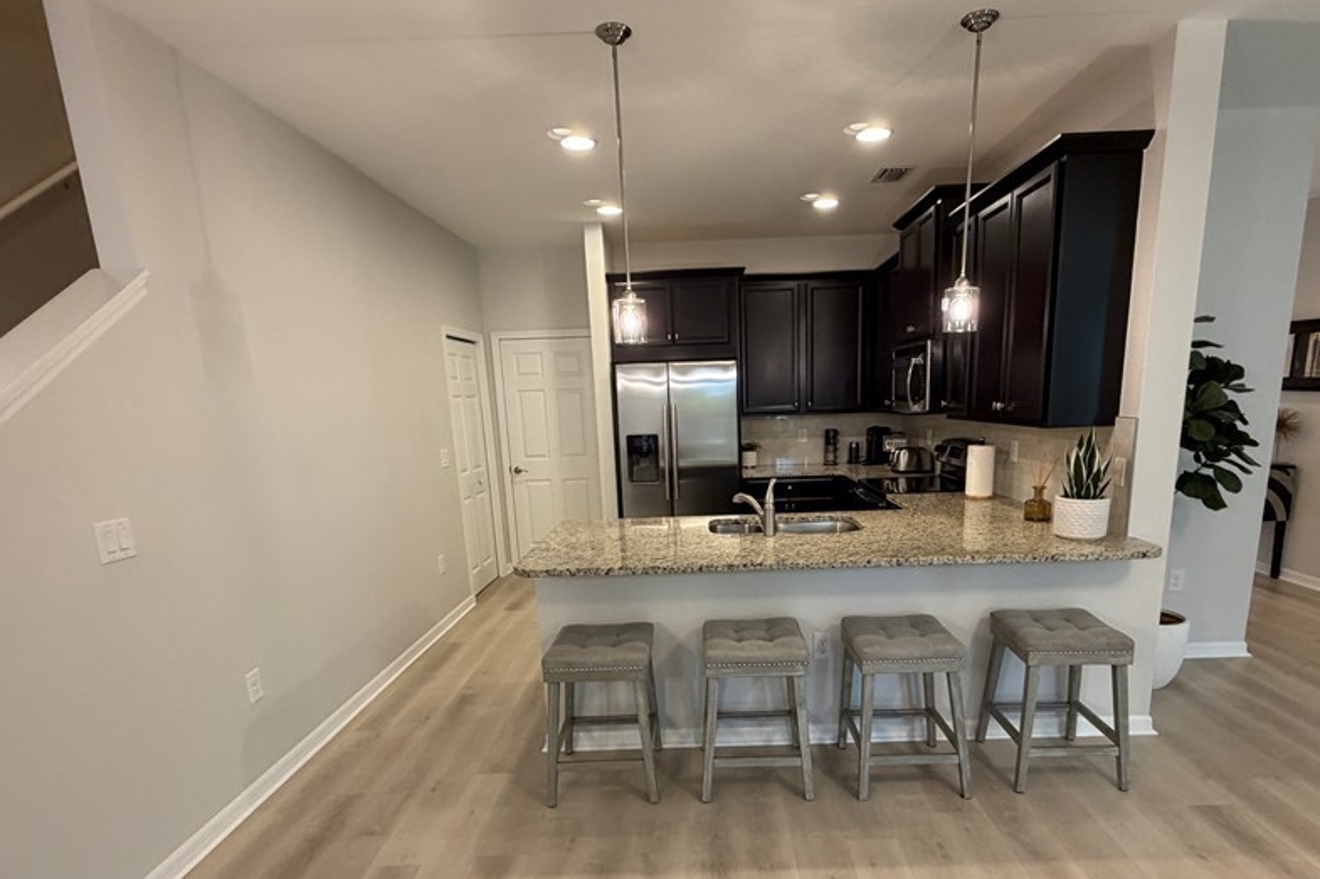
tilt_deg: -12.8
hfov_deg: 86.8
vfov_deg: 63.6
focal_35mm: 19
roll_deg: +1.4
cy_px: 548
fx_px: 696
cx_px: 706
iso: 250
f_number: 2.2
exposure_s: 1/60
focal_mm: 2.22
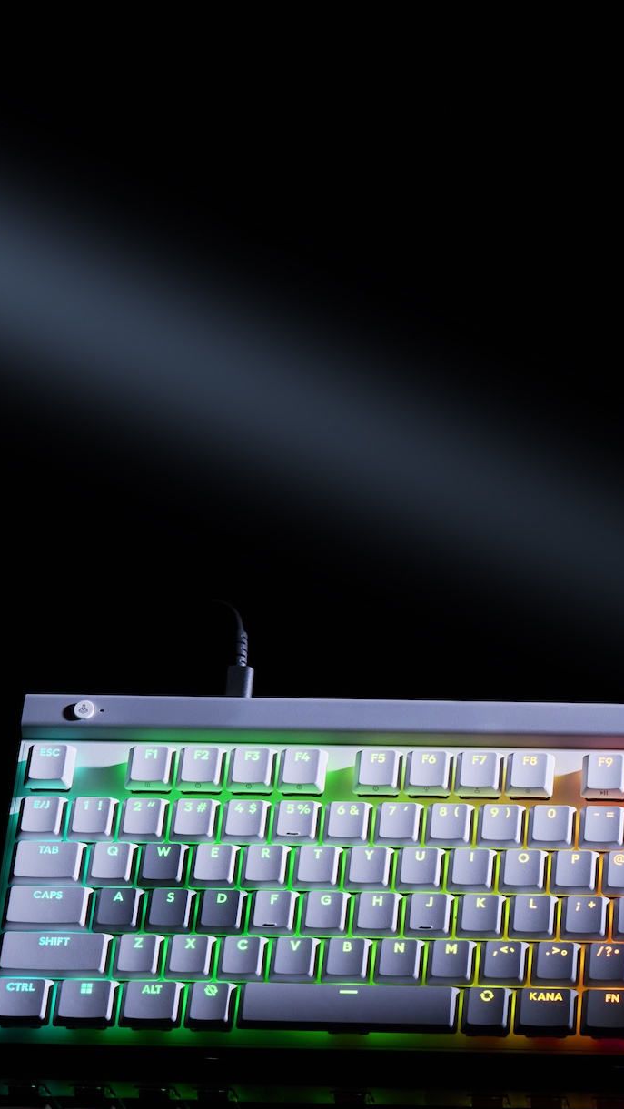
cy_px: 603
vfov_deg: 17.4
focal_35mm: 123
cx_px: 764
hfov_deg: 9.7
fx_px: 3617
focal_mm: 70
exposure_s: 1/60
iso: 640
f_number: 6.3
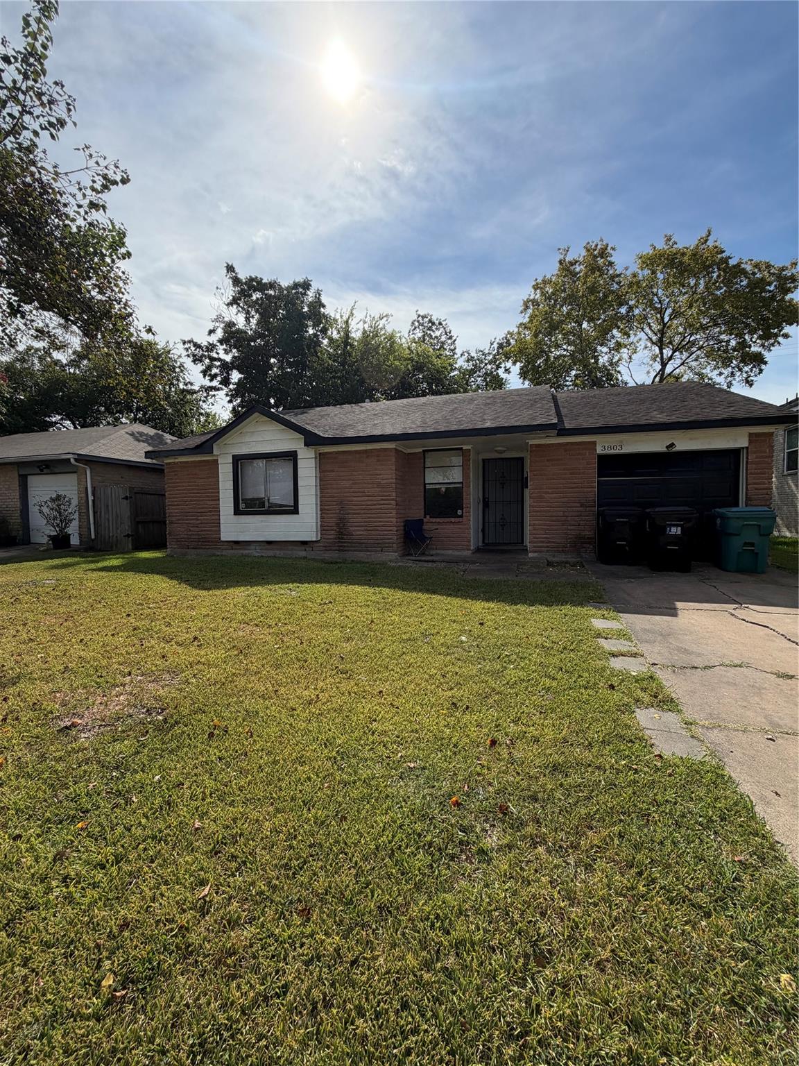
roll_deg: -2.0
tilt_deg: -1.9
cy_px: 533
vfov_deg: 102.1
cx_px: 400
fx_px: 431
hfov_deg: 85.7
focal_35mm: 14
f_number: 2.2
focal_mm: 2.22
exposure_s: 1/1613
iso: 25
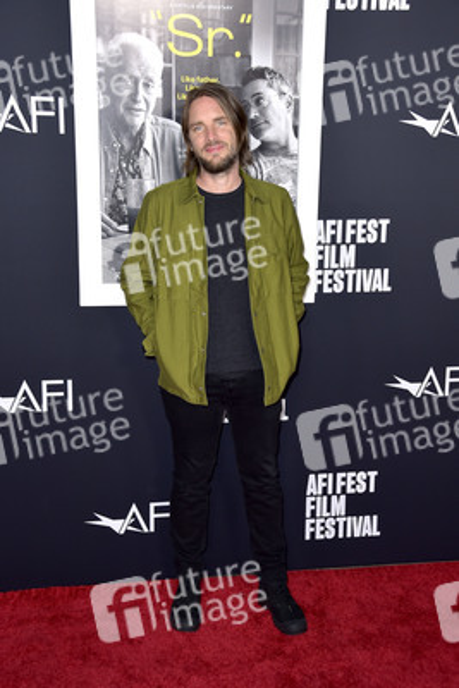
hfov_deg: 27.0
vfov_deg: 39.6
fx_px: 955
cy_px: 344
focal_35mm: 50
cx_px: 230
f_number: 6.3
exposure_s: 1/200
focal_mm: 50
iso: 640
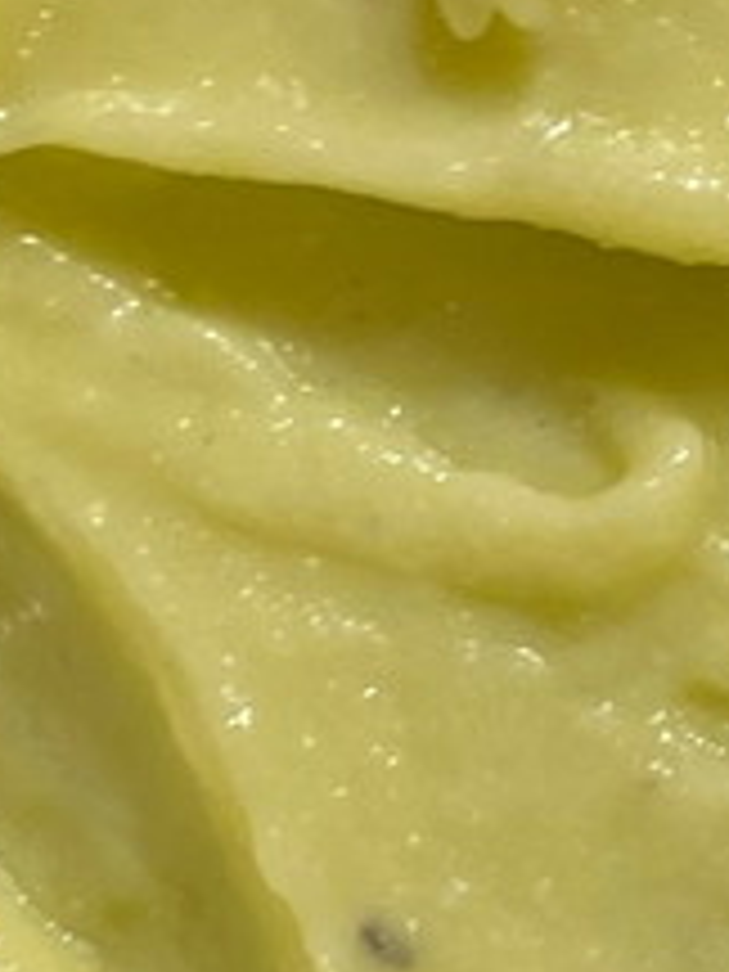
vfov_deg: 10.2
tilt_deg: -69.8
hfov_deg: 7.5
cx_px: 1192
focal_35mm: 193
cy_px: 302
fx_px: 5419
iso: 64
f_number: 1.8
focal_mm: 4.25
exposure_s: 1/60
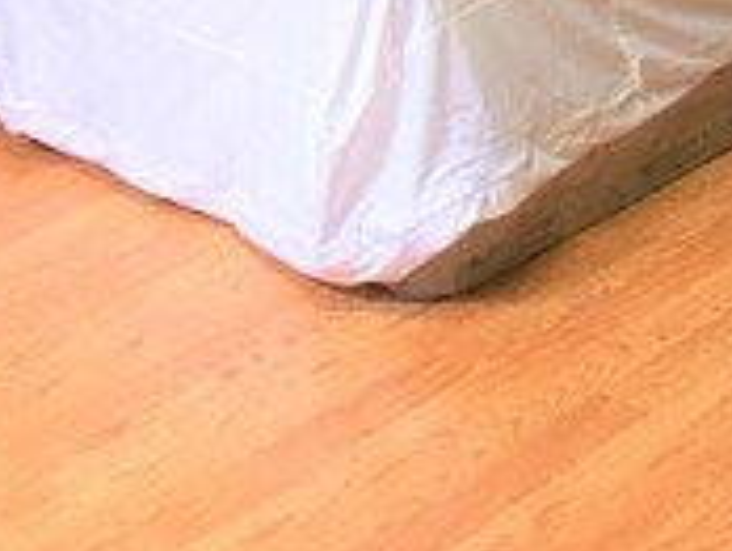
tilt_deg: -9.2
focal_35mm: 111
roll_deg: +4.6
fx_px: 2350
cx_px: 334
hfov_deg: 17.7
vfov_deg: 12.4
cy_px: -408
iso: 100
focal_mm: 4.15
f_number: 2.2
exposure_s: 1/15
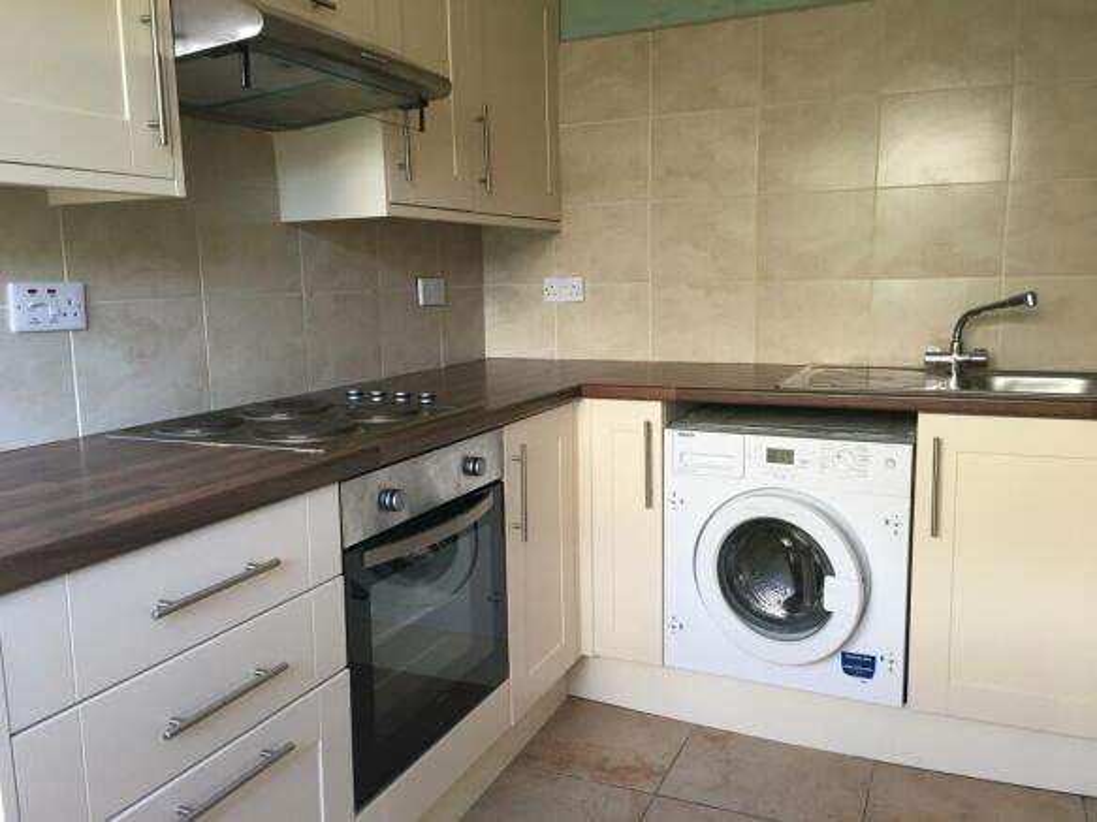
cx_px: 548
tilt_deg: -8.3
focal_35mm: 29
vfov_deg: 48.2
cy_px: 411
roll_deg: +0.2
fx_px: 919
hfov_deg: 61.7
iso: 50
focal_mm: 4.15
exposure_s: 1/33
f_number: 2.2
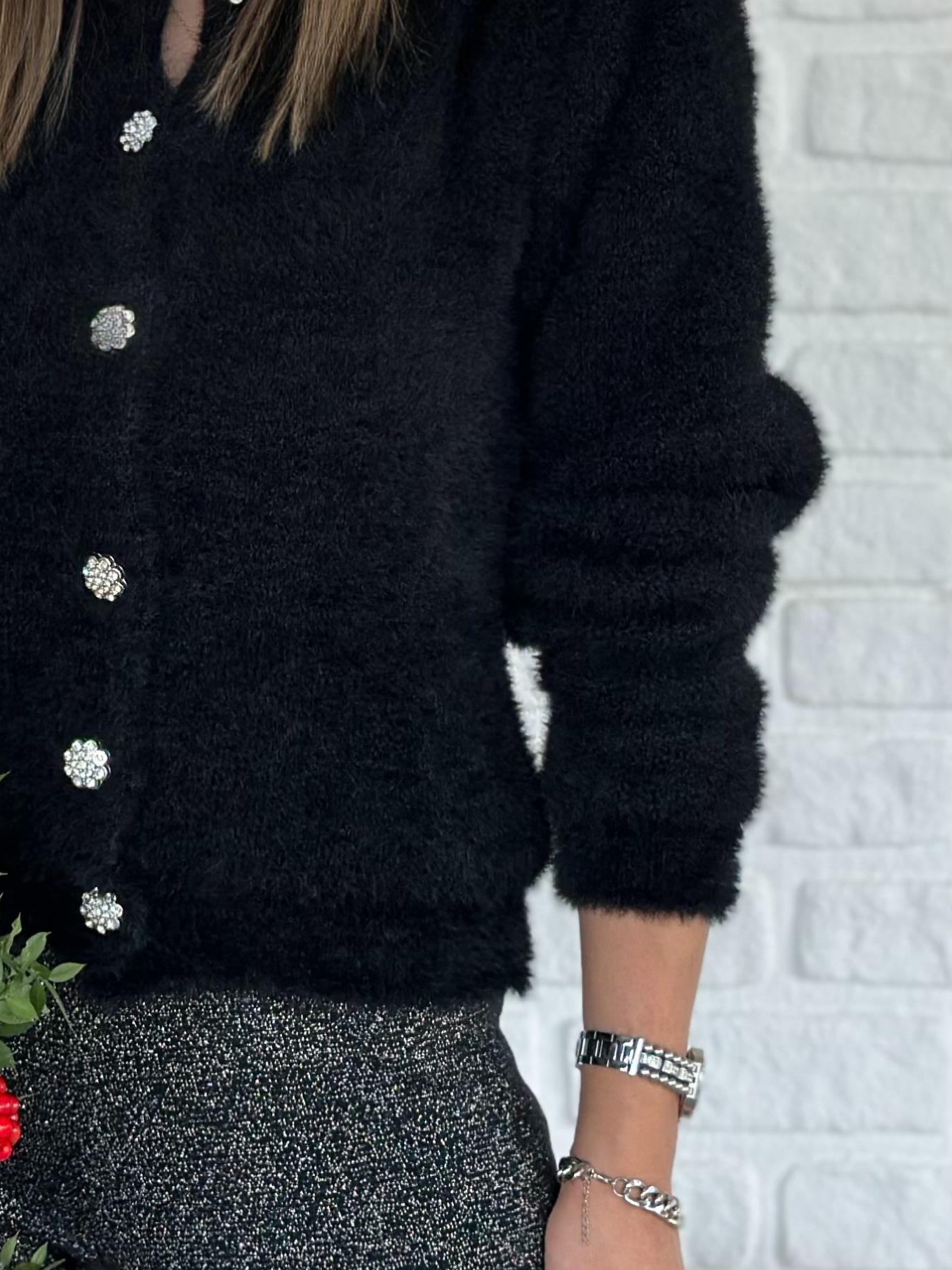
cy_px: 364
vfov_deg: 18.3
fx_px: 3923
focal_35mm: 107
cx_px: 143
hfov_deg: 13.7
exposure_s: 1/163
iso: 100
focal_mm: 6.86
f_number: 1.78
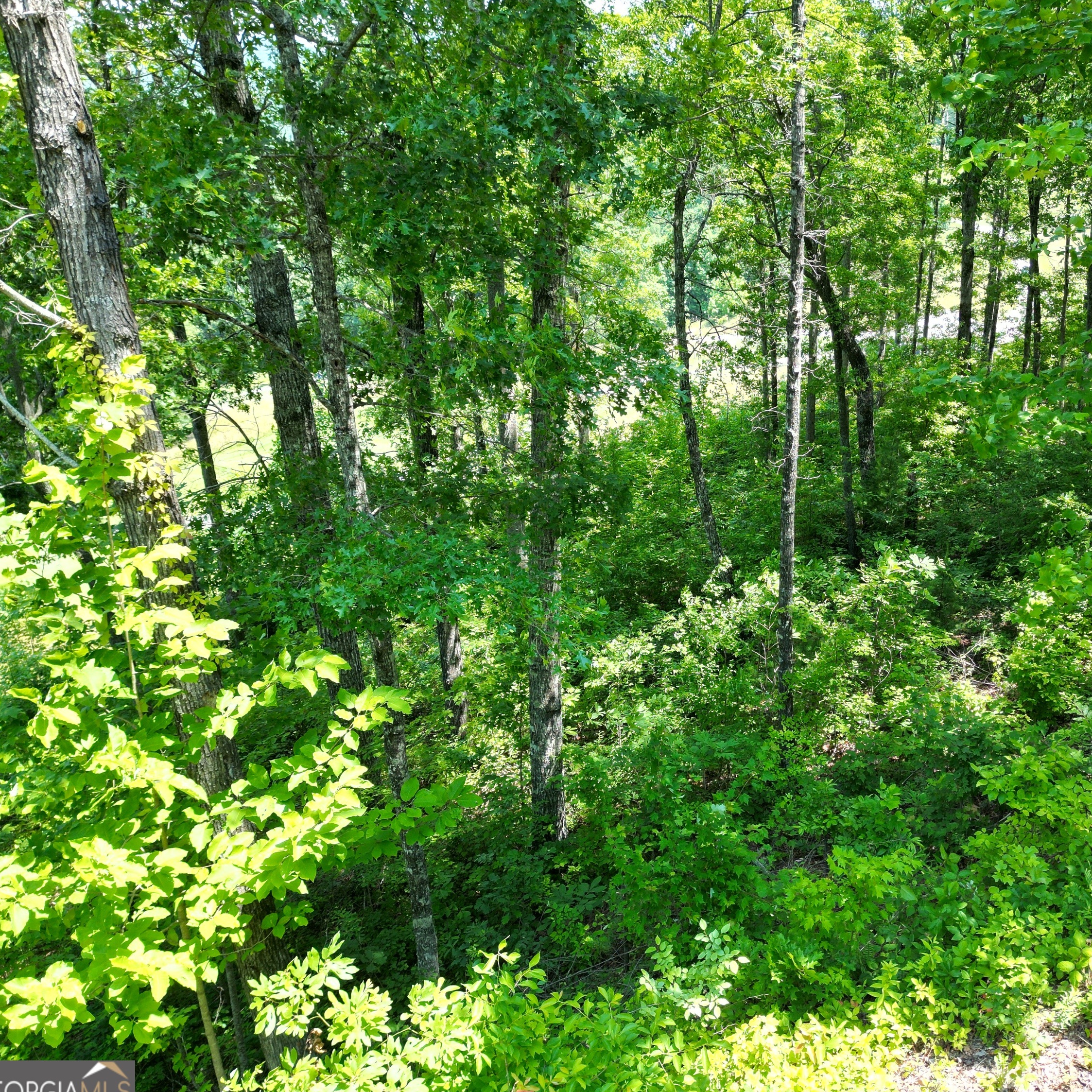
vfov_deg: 55.6
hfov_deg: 54.7
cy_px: 556
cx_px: 714
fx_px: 1035
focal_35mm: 29
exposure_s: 1/400
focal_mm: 6.72
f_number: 1.7
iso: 100
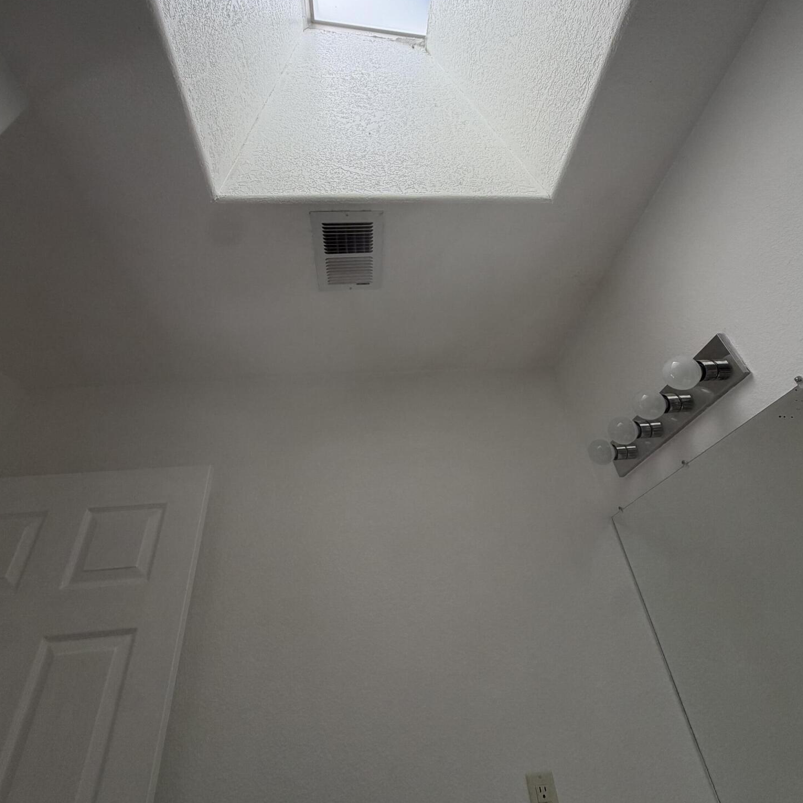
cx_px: 407
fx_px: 446
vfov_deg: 83.4
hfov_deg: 84.0
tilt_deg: +38.2
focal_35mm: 17
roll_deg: +8.1
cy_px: 341
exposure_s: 1/147
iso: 50
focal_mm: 2.22
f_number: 2.2
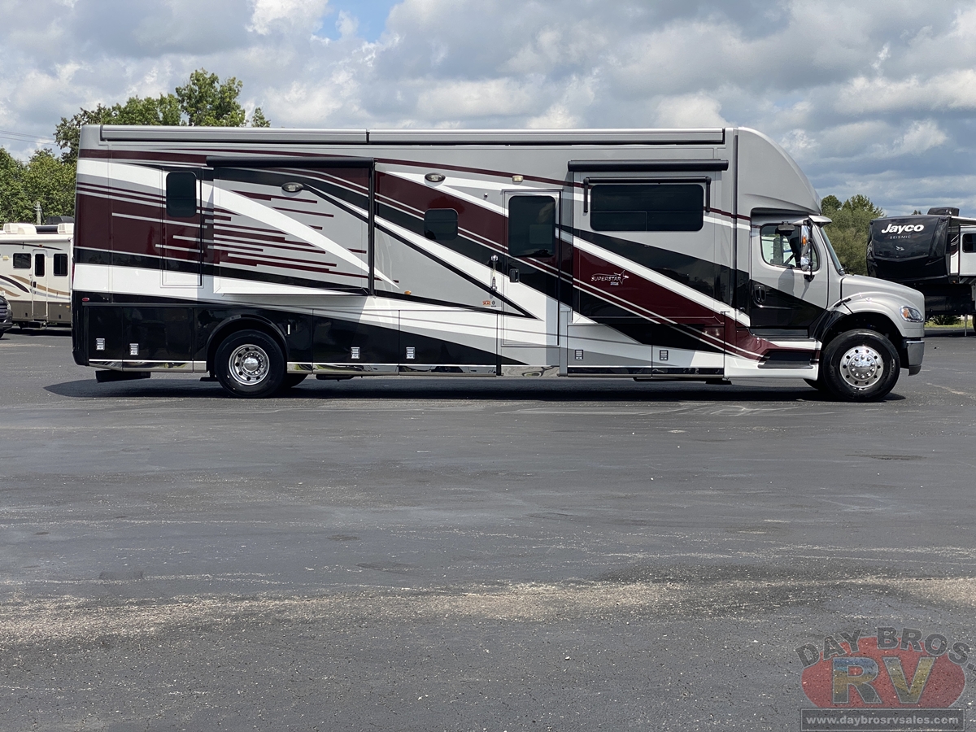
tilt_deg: -4.4
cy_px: 366
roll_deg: -0.9
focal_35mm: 52
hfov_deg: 36.8
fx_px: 1466
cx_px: 488
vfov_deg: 28.0
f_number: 2
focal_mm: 6
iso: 20
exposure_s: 1/1996
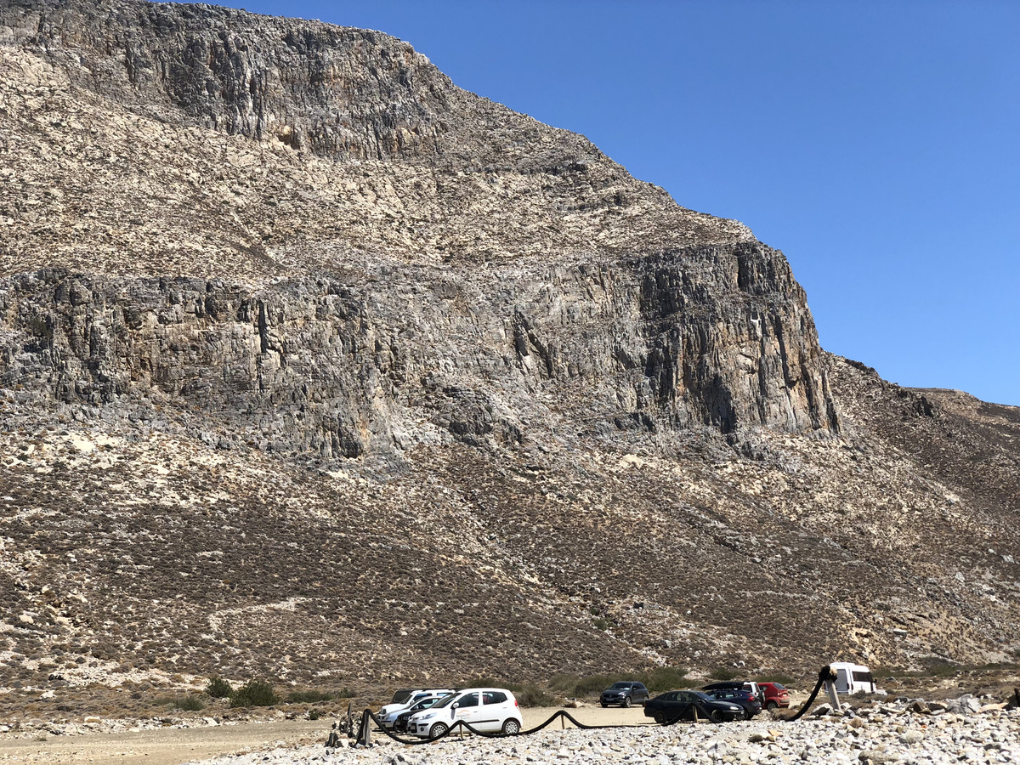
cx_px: 510
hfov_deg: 36.8
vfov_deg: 28.0
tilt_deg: +12.5
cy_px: 382
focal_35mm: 52
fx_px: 1532
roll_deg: +1.5
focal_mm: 6
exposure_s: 1/1066
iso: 16
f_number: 2.4
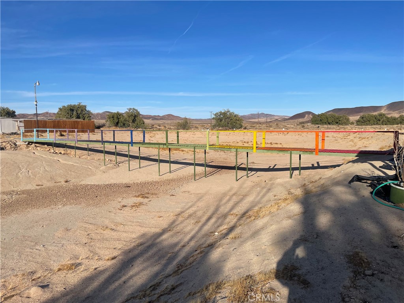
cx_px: 202
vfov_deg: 53.1
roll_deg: +0.1
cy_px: 152
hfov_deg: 67.3
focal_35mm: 26
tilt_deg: -4.6
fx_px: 303
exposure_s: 1/5051
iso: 32
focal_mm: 4.2
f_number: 1.6
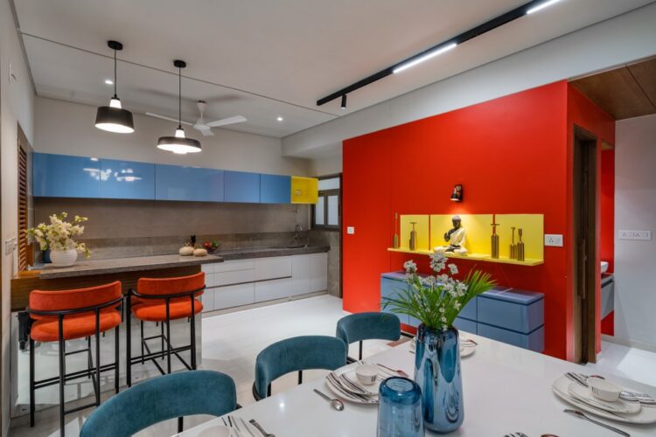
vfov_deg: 70.4
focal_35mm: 17
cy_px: 218
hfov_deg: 93.3
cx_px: 328
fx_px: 310
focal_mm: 17
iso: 100
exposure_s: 1/2
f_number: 8
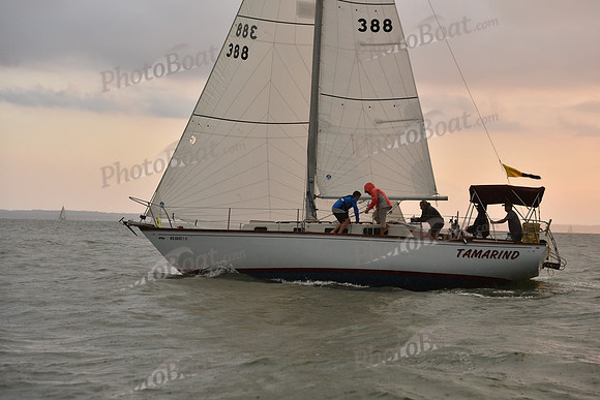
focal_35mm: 86
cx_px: 300
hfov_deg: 23.6
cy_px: 200
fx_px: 1434
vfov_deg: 15.9
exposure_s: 1/500
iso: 400
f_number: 5
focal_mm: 86
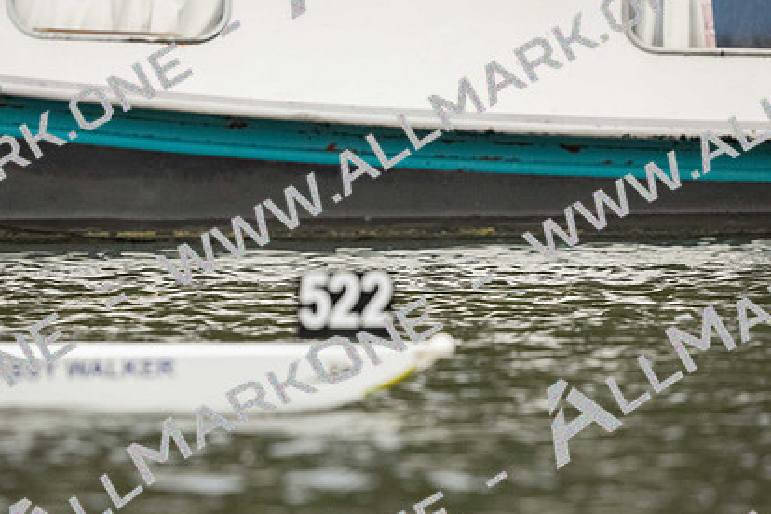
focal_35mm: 441
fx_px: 9444
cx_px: 387
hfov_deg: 4.7
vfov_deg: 3.1
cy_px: 291
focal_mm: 314.6
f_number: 5
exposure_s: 1/2000
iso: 2000
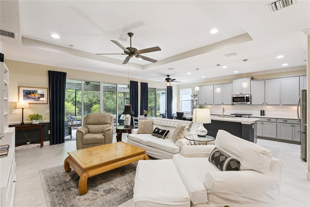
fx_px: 138
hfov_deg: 96.7
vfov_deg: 73.8
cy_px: 104
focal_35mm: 16
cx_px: 155
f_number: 9
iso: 1600
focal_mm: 16
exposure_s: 1/50
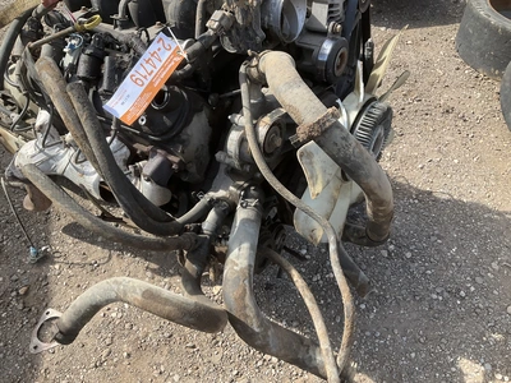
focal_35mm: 29
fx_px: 428
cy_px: 192
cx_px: 256
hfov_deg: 61.7
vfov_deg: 48.2
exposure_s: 1/519
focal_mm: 3
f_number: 1.8
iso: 25
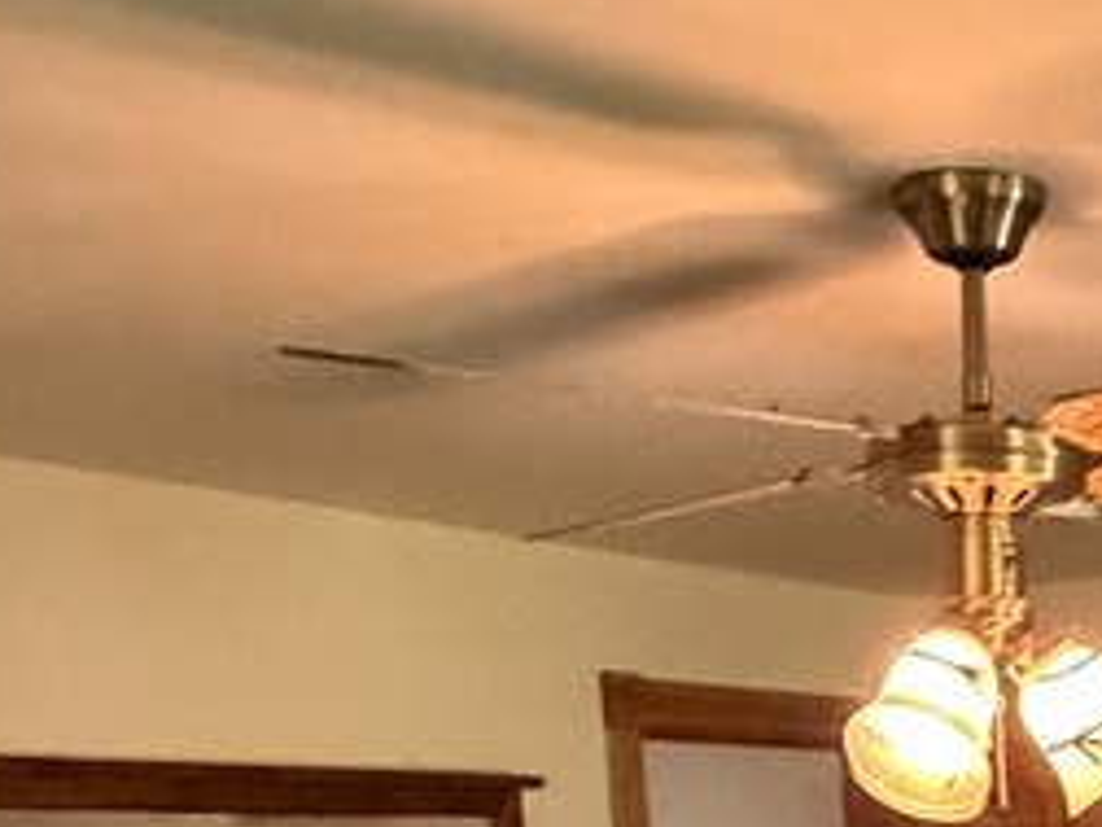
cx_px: 1338
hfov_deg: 22.4
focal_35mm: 80
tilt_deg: -12.1
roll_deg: +0.7
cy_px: 1418
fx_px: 2547
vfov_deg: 16.0
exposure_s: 1/60
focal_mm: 2.22
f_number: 2.2
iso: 1250
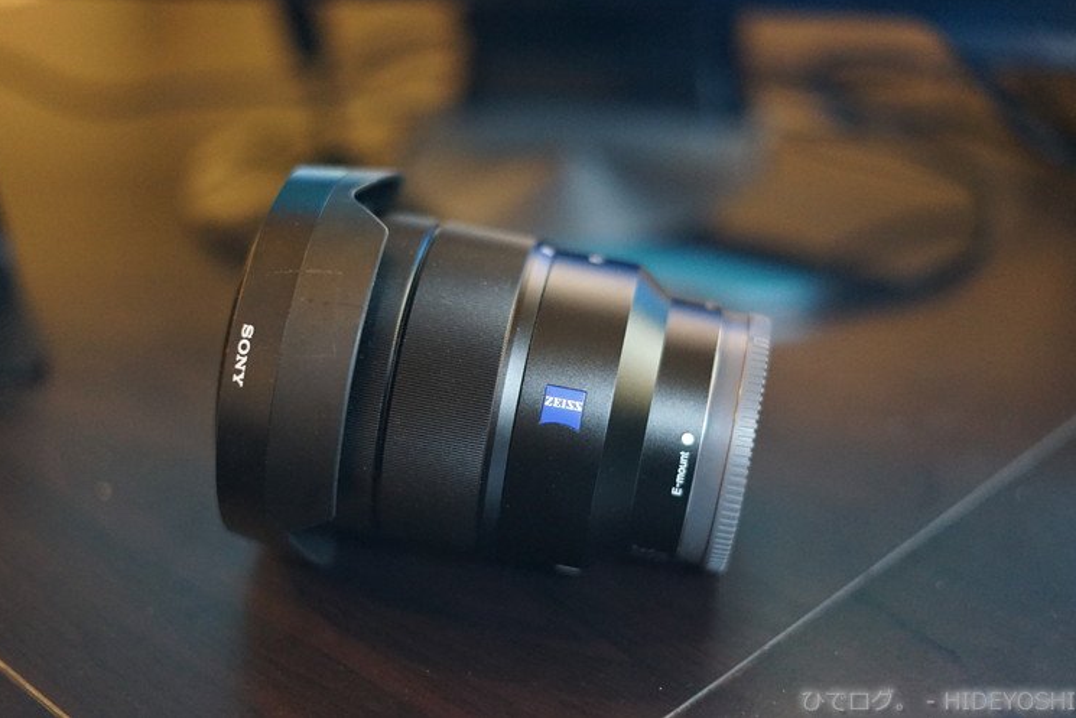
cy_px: 353
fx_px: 1525
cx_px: 539
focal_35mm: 51
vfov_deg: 26.5
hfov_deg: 38.9
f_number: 1.8
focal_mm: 50
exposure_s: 1/40
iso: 6400
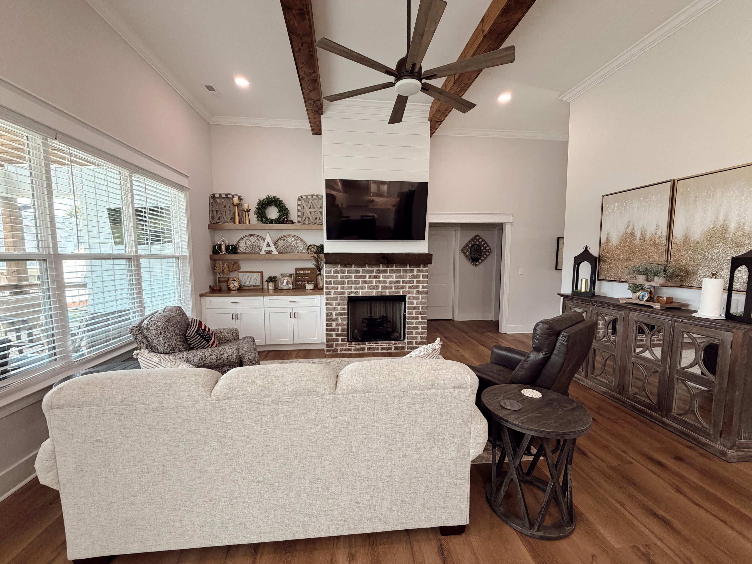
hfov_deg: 102.1
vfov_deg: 85.7
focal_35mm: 14
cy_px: 282
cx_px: 376
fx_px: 304
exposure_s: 1/120
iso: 200
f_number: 2.2
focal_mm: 2.22
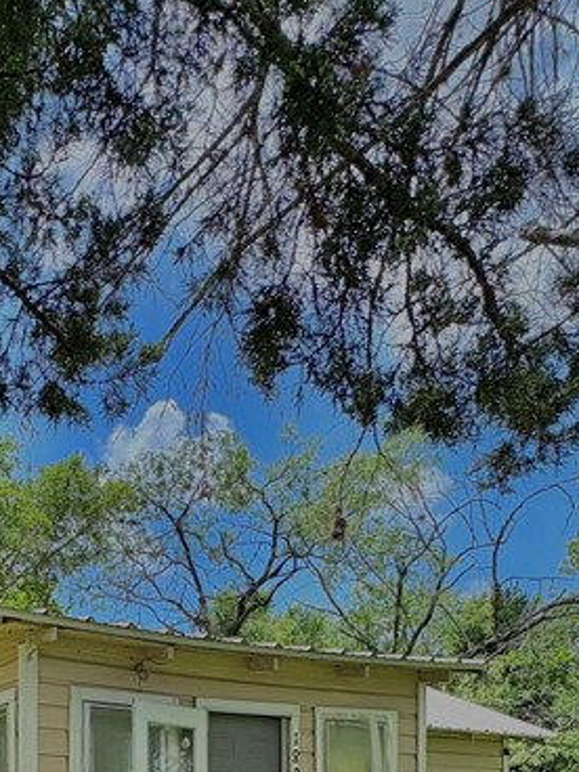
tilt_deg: -0.9
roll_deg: -1.3
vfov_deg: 38.3
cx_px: -6
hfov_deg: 33.5
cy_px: 879
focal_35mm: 39
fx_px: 870
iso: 50
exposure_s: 1/910
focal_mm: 2.22
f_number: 2.2
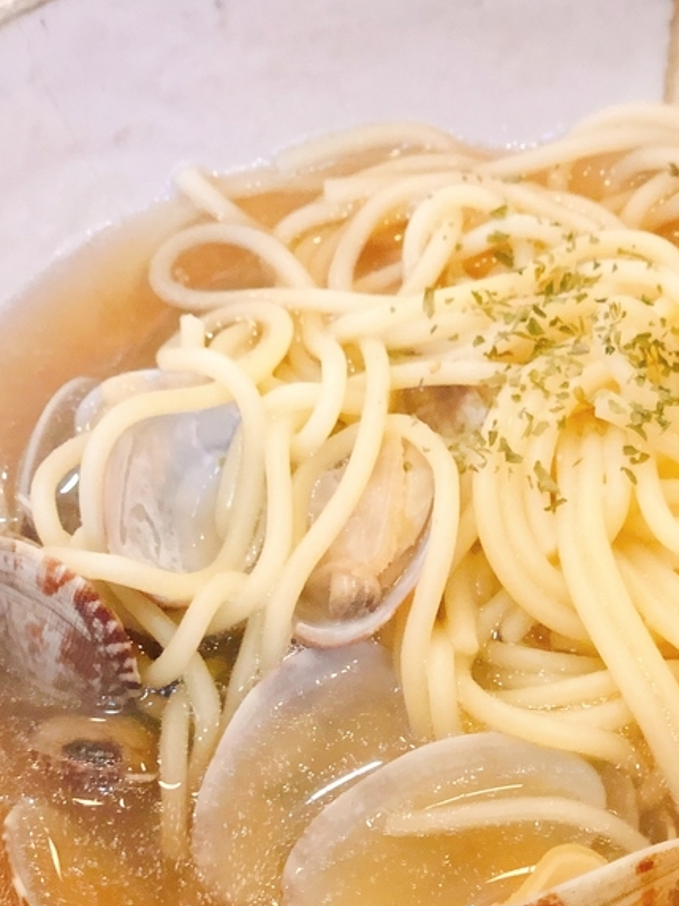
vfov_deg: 21.0
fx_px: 2435
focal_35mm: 93
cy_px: 632
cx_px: 465
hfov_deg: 15.8
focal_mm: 6
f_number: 2.4
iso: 160
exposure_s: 1/9
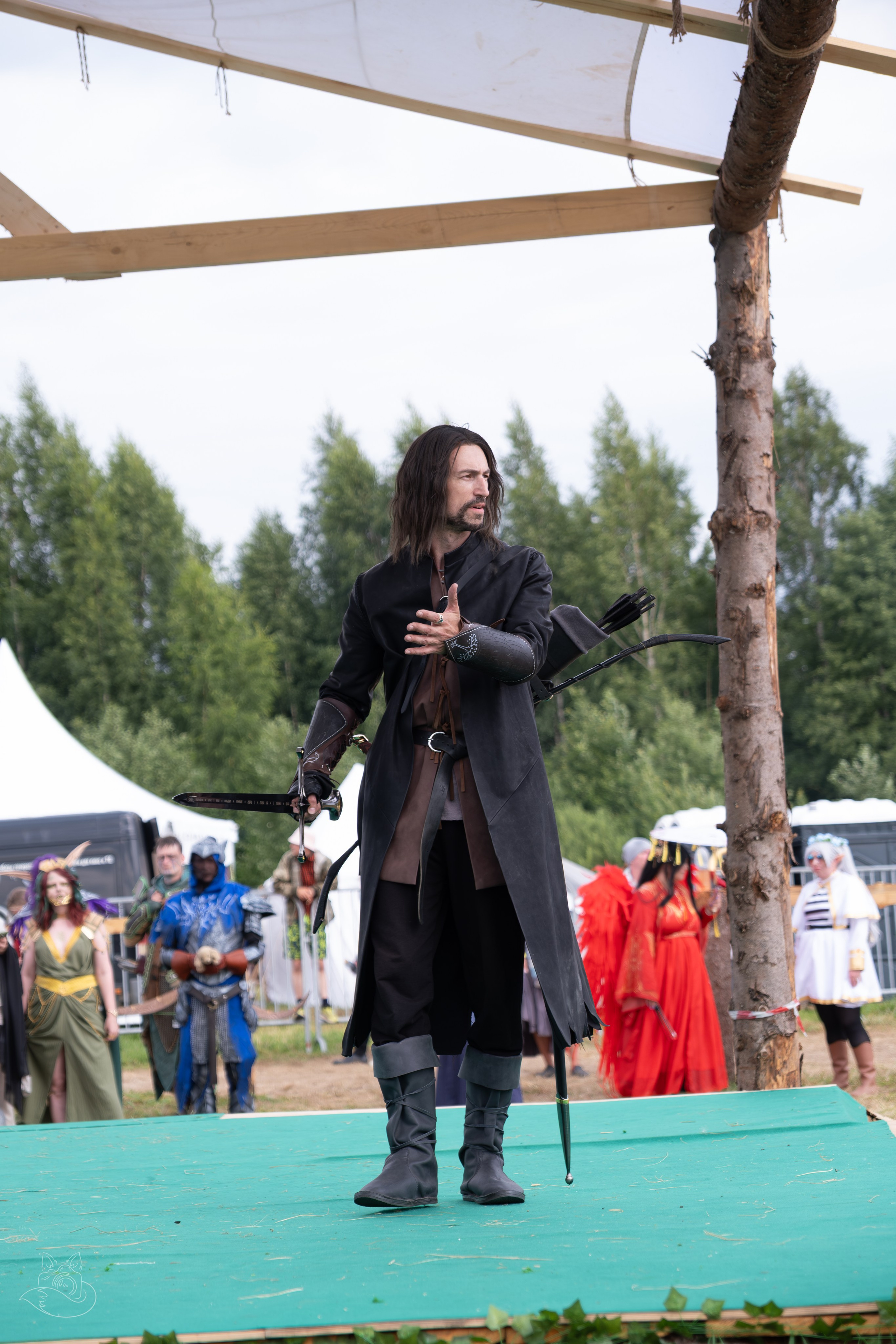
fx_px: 2986
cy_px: 672
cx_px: 448
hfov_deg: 17.1
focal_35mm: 80
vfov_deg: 25.4
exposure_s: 1/1000
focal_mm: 53.3
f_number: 3.2
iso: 200
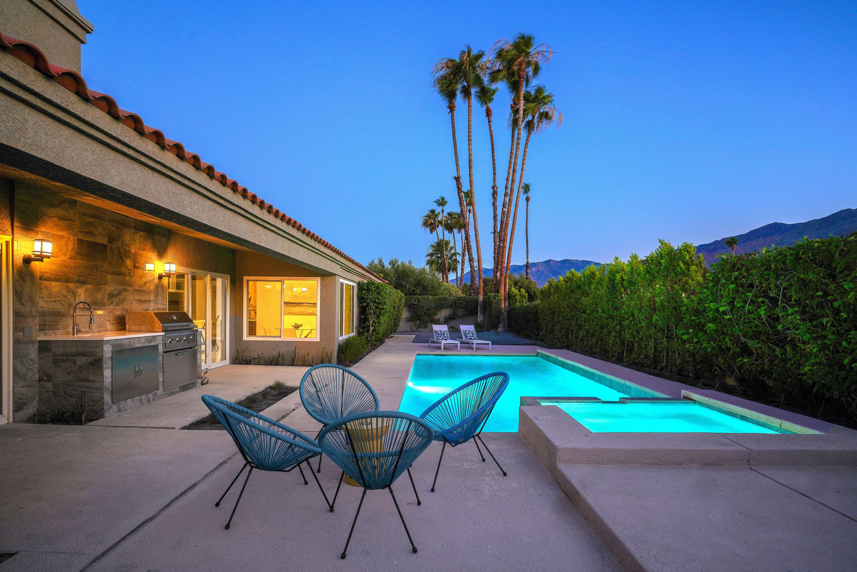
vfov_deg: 64.6
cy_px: 286
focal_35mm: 19
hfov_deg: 86.9
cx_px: 428
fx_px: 452
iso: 125
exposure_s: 1.3
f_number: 11
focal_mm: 19
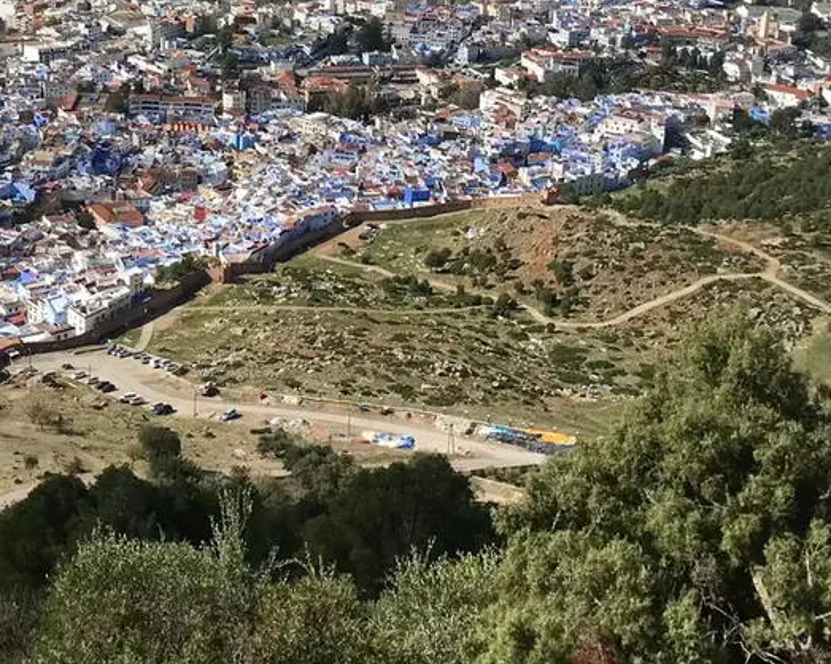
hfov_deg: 28.6
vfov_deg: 22.9
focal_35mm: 65
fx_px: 1598
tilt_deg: -16.2
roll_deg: -0.7
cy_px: 71
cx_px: 191
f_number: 2.2
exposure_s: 1/2079
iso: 25
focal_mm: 4.15
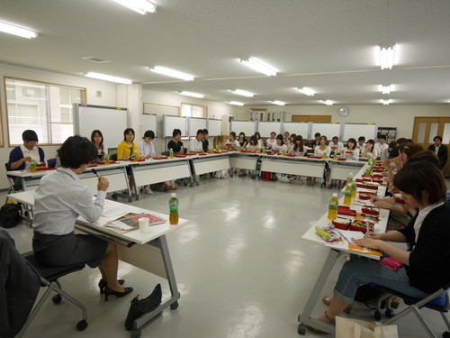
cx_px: 225
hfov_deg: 76.4
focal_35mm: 22
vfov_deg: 61.1
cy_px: 169
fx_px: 286
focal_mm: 11
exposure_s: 1/30
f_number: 4
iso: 100
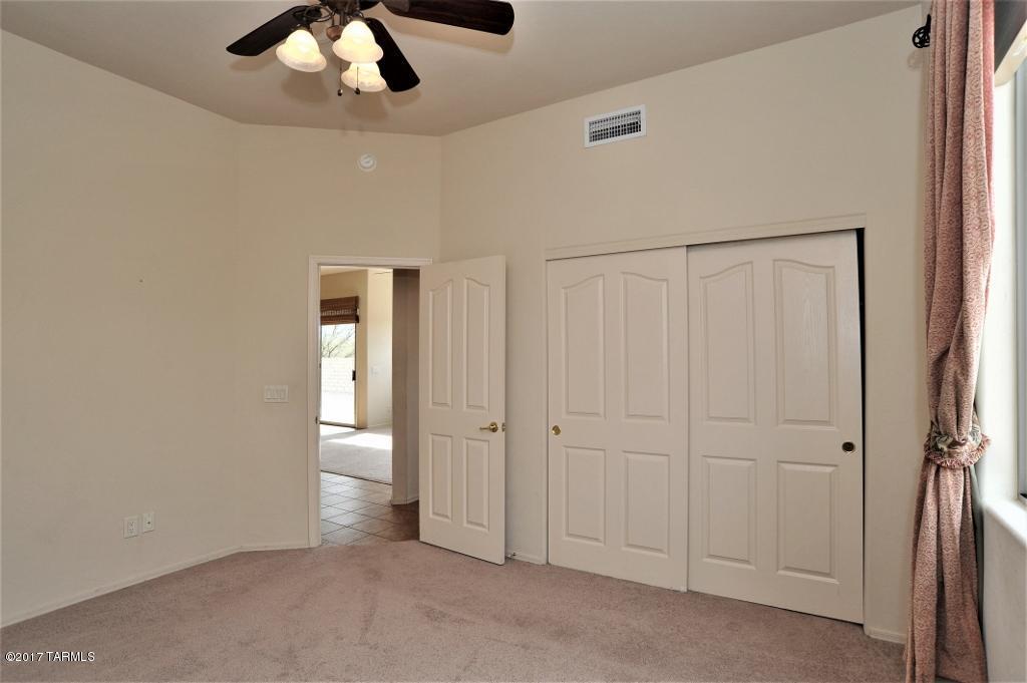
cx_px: 514
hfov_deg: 90.0
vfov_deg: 67.3
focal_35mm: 18
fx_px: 513
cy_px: 342
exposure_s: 1/80
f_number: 11
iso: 800
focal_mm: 18
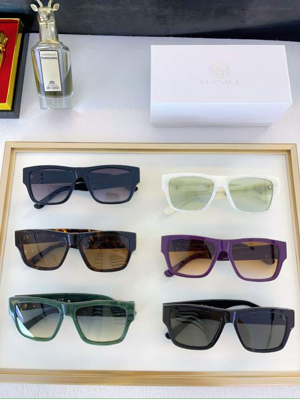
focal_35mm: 25
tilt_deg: -75.5
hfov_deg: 54.9
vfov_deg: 69.4
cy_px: 200
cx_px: 150
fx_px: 289
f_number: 1.6
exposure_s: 1/100
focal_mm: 5.1
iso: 80
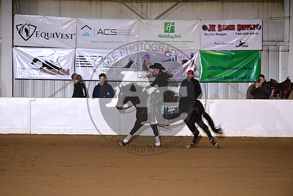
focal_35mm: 200
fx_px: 1628
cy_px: 98
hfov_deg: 10.3
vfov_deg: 6.9
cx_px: 146
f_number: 4
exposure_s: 1/200
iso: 2000
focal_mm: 200
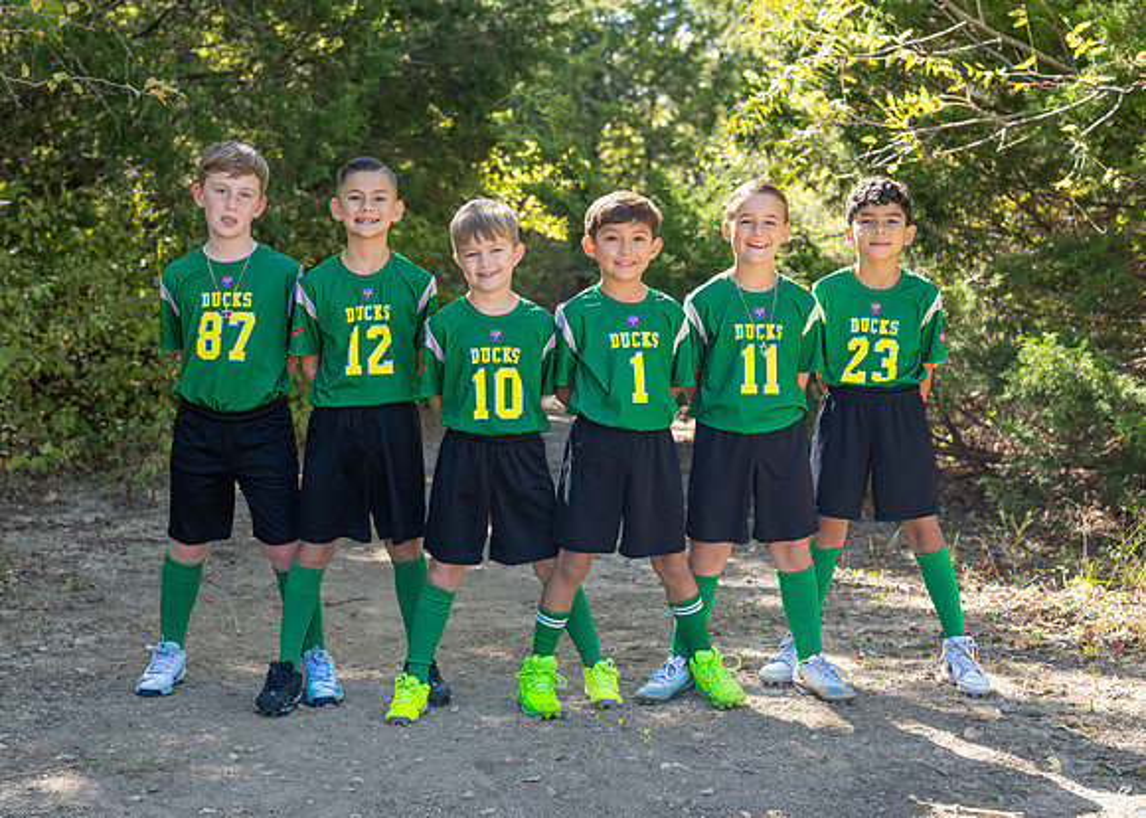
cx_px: 570
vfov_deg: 23.2
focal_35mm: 61
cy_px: 393
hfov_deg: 32.1
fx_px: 1994
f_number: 3.2
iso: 125
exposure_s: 1/320
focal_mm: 50
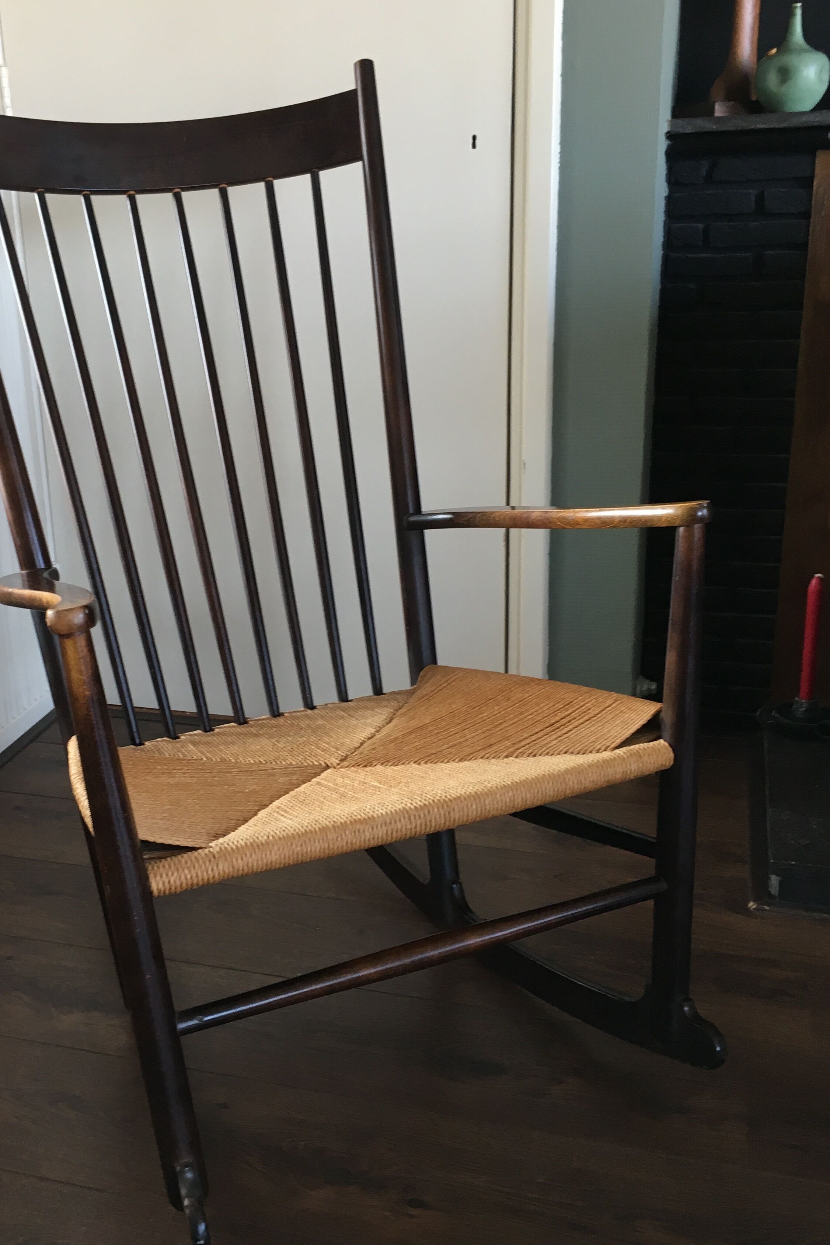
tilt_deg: -17.3
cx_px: 301
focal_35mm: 36
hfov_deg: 36.6
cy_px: 606
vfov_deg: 53.1
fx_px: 1245
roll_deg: +2.6
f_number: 2.2
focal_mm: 4.15
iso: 64
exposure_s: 1/33
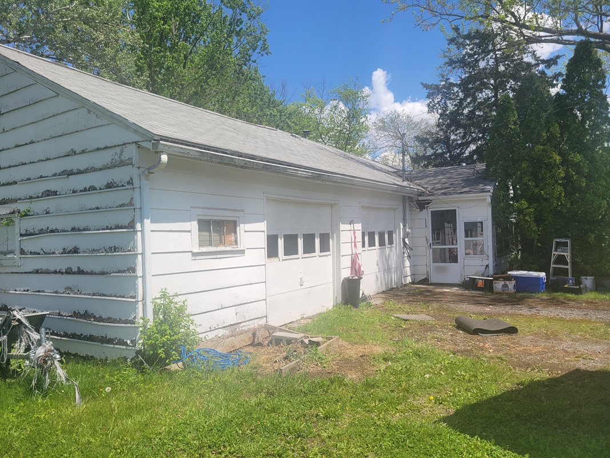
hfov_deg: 67.3
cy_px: 229
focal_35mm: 26
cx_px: 305
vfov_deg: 53.1
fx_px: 458
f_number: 1.8
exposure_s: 1/2977
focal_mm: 5.4
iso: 40
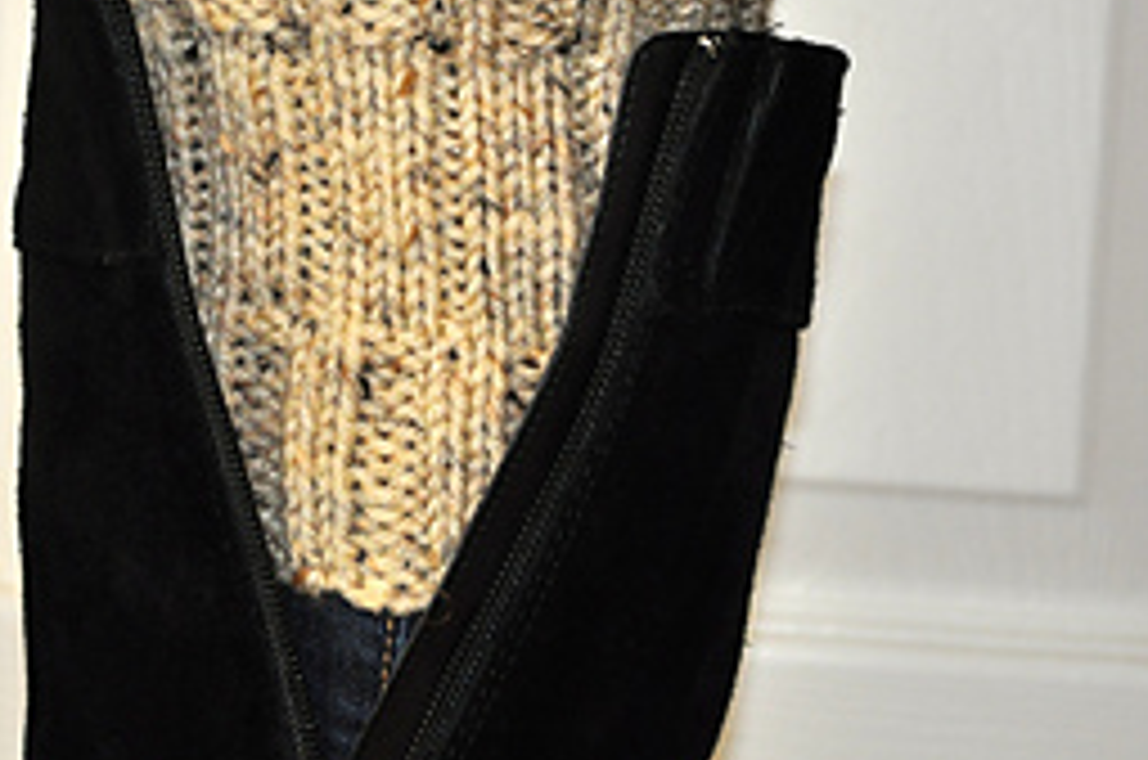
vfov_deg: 8.4
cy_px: 63
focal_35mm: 162
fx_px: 5156
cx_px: 423
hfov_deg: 12.7
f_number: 5.6
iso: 800
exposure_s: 1/60
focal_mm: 55
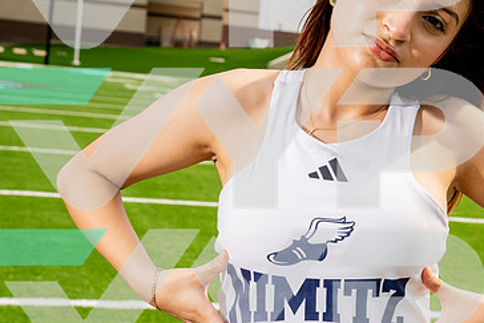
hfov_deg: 23.8
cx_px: 311
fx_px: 1143
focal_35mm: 85
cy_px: 139
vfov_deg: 16.1
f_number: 8
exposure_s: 1/250
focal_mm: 50
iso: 100
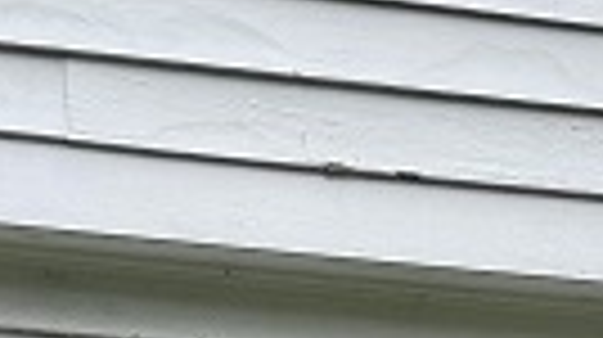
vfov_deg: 6.4
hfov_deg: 12.7
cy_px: 1118
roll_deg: +0.2
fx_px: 2699
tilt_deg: +3.2
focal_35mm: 169
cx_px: 261
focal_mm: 5.1
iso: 32
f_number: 1.6
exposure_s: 1/1152
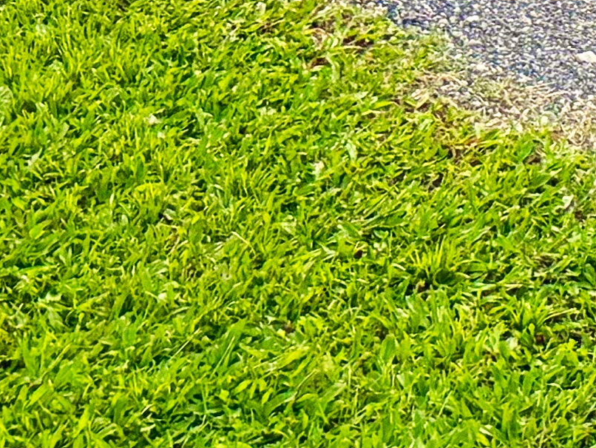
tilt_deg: -3.7
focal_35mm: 170
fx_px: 2928
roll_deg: -0.3
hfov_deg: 11.0
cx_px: 977
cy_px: -1067
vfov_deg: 7.3
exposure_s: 1/6711
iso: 100
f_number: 1.78
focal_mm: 6.76
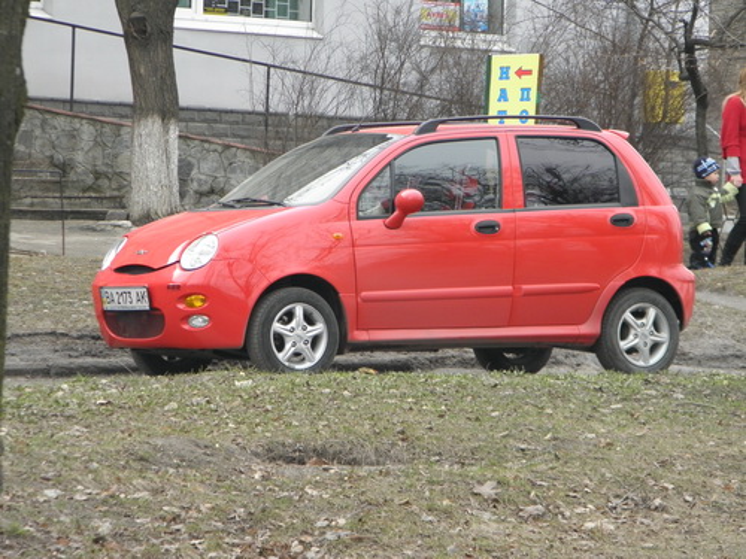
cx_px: 373
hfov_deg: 8.6
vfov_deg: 6.5
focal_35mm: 229
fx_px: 4935
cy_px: 280
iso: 200
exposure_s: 1/125
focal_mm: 41
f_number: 5.4
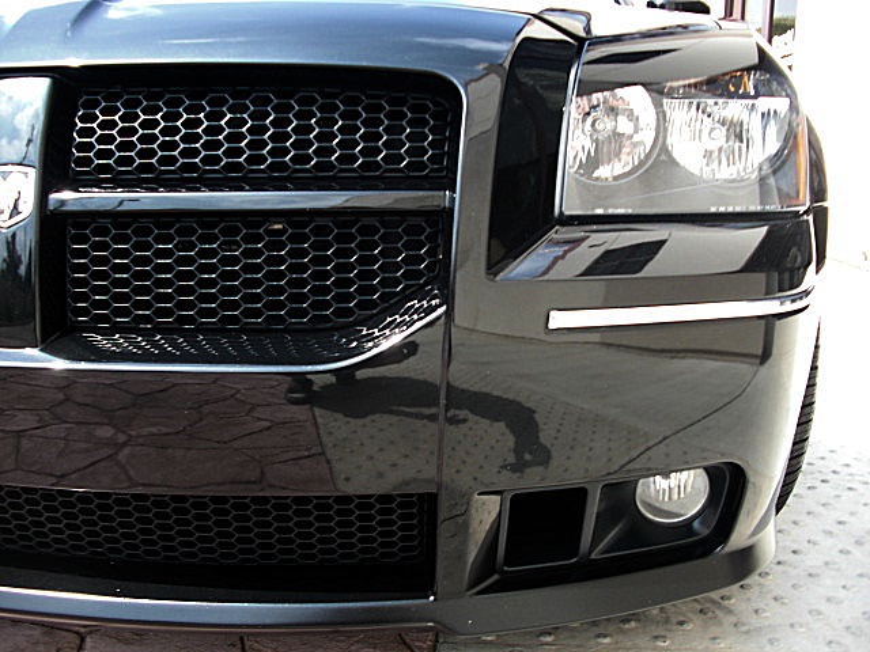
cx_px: 435
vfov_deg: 39.7
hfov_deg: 51.4
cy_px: 326
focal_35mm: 36
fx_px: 905
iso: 50
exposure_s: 1/160
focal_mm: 6.3
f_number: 2.8
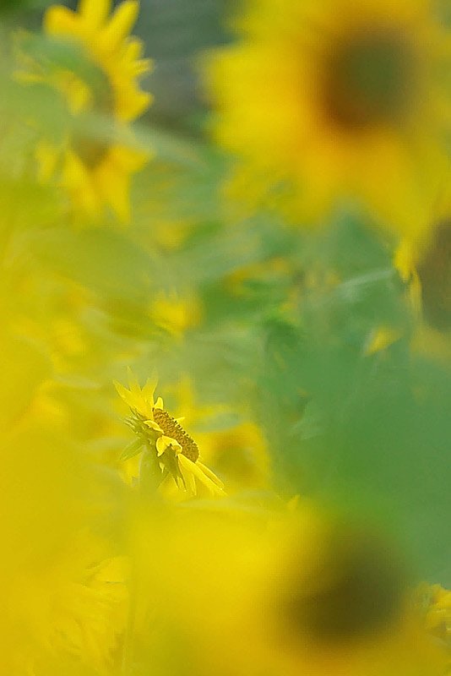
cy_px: 338
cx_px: 226
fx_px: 5069
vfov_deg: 7.6
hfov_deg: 5.1
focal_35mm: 270
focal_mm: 180
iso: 200
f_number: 4
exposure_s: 1/1000
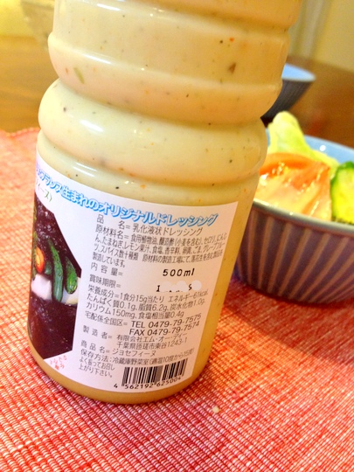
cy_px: 236
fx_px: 477
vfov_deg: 52.6
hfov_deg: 40.7
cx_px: 177
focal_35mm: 35
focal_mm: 4.28
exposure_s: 1/20
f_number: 2.4
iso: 200
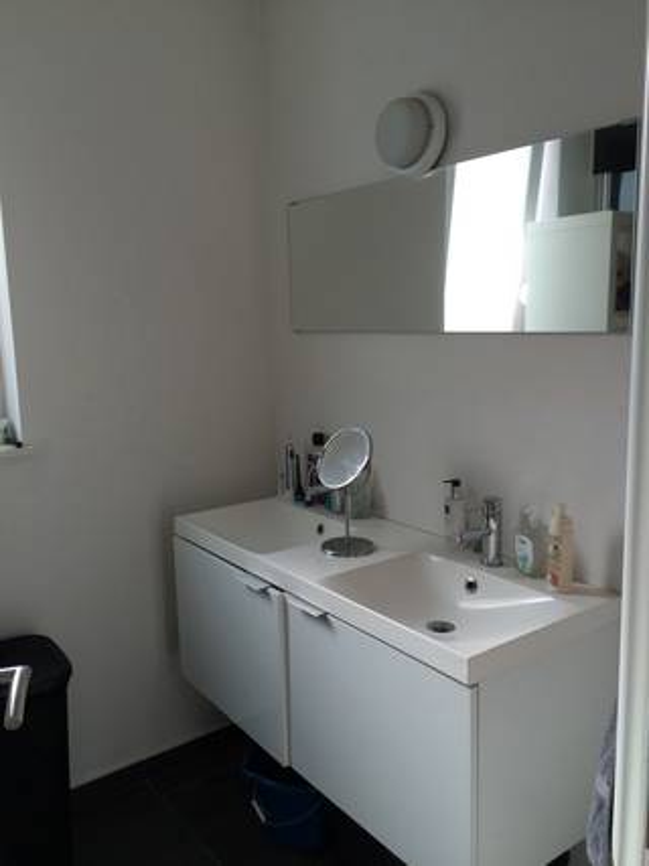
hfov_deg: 48.2
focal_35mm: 29
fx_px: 725
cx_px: 324
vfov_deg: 61.7
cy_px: 433
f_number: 2.2
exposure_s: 1/124
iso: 32
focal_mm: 4.15
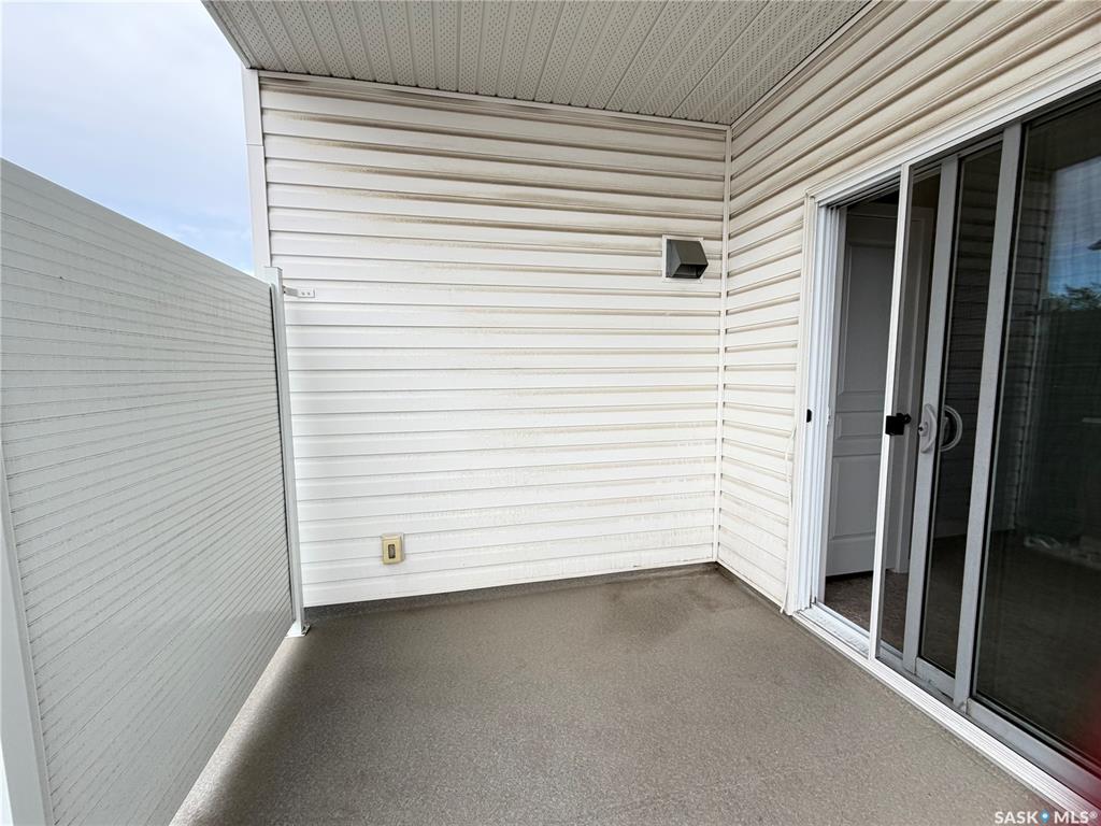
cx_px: 550
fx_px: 445
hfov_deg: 102.1
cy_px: 413
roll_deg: +0.6
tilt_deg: -4.4
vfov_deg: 85.7
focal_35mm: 14
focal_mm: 2.22
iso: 40
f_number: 2.2
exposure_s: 1/220
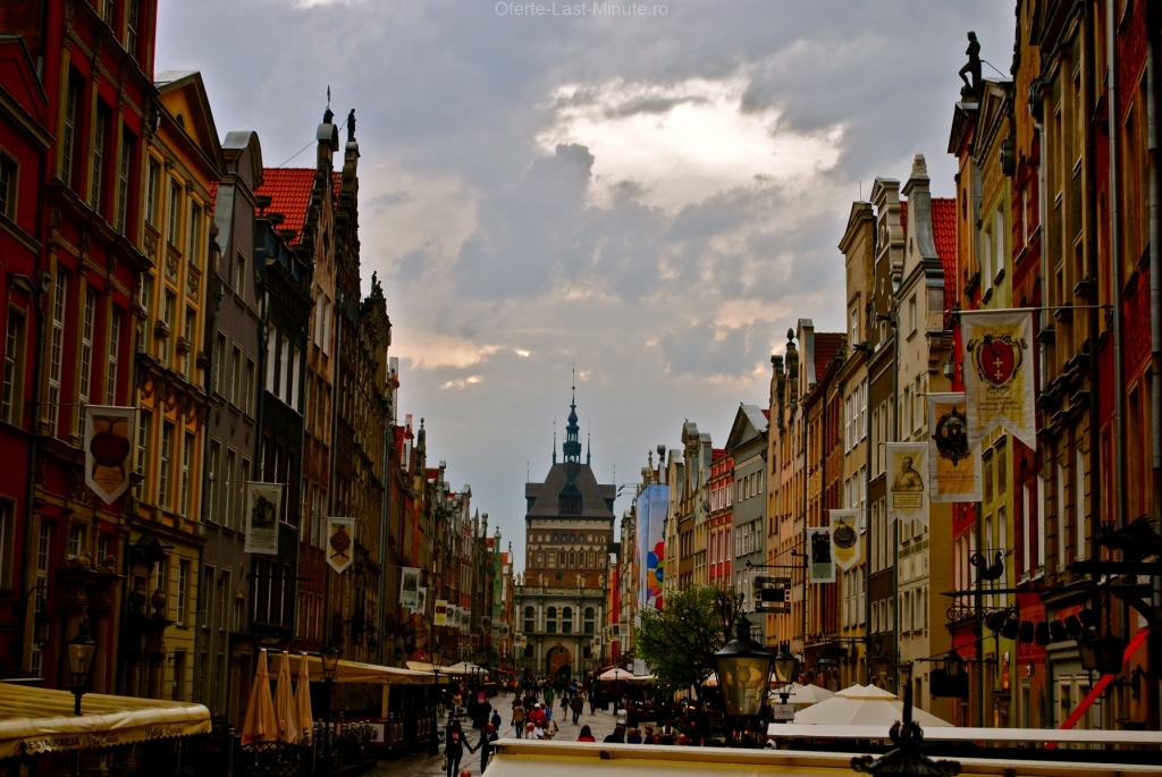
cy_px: 388
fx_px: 1939
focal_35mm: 60
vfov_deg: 22.7
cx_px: 581
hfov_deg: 33.4
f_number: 5.6
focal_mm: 40
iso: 200
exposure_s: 1/125
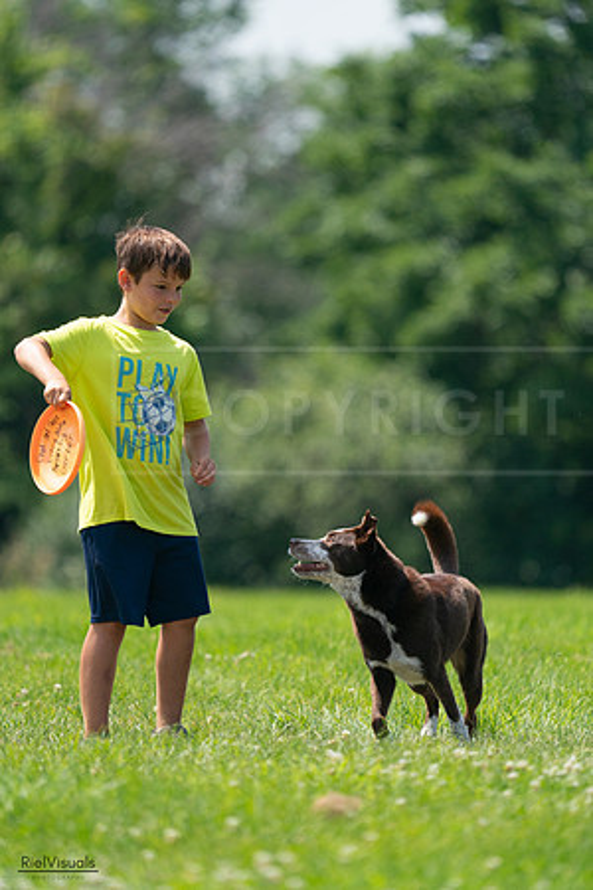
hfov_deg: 2.7
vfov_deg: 4.1
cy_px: 445
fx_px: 12353
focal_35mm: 500
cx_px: 296
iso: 1250
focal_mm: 500
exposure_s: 1/4000
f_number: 6.3
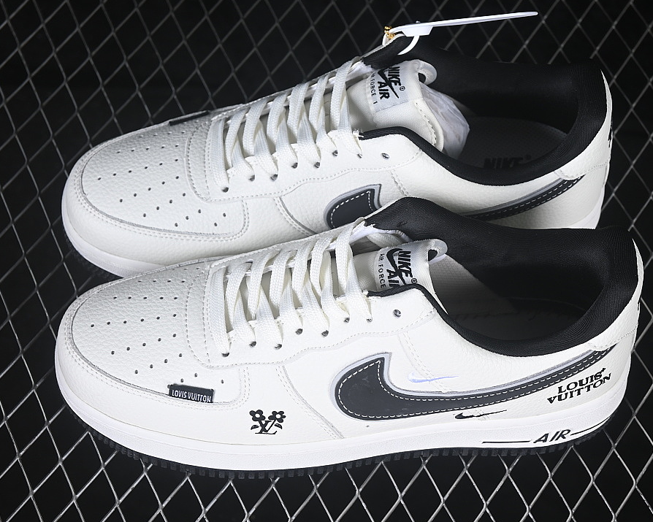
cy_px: 261
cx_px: 342
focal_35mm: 85
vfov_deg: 18.1
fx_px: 1643
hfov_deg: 22.5
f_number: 7.1
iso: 160
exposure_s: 1/80
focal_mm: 50
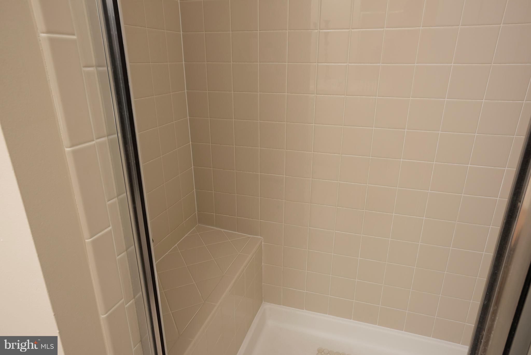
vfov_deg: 53.2
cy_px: 178
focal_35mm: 24
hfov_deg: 73.7
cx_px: 266
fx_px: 354
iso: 320
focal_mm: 24
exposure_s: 1/30
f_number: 11
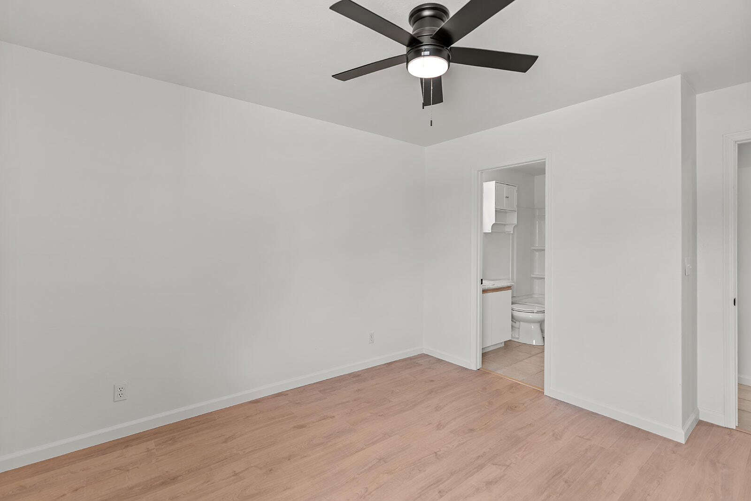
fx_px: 334
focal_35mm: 16
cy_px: 250
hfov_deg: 96.7
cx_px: 376
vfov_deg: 73.8
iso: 400
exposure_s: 1/50
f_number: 2.8
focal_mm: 16
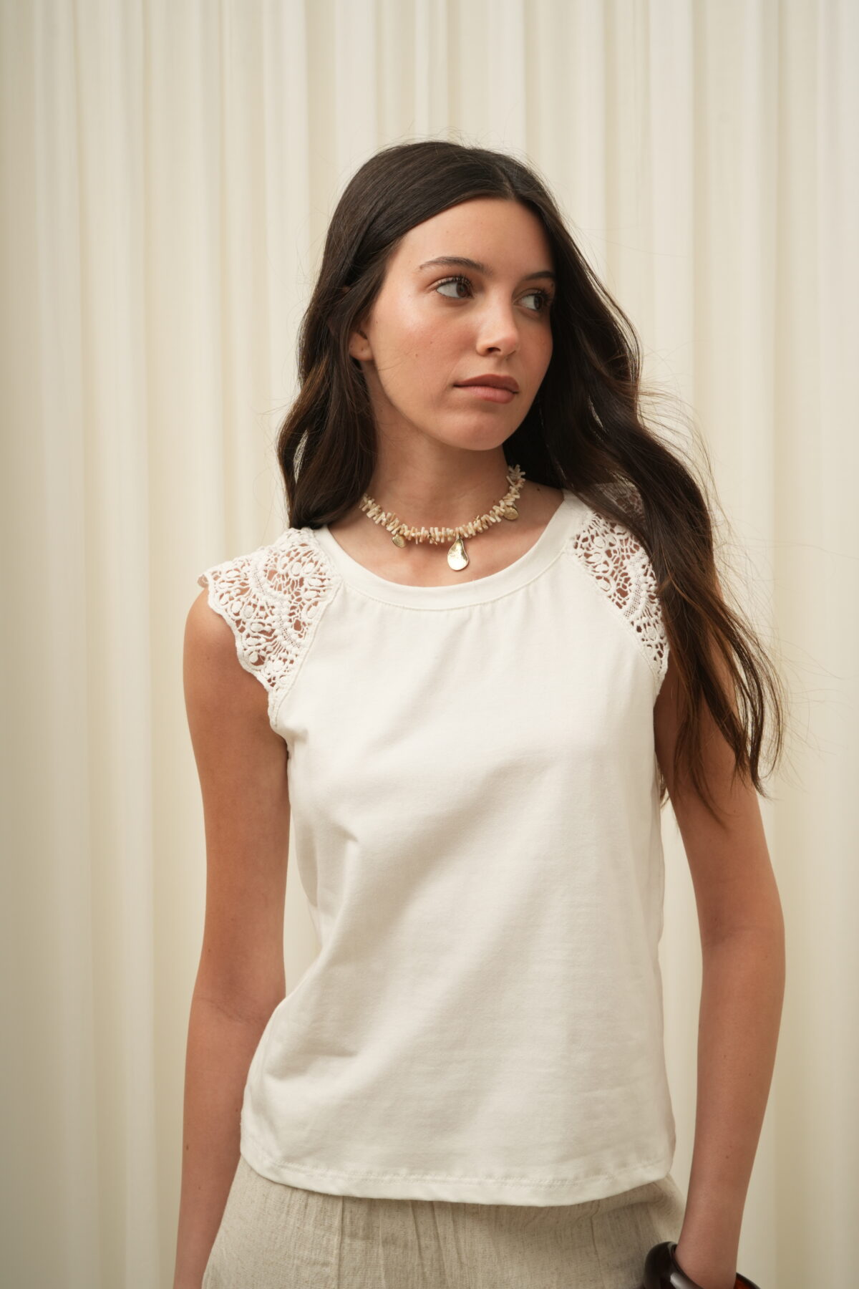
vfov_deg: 39.6
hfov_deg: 27.0
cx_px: 430
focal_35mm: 50
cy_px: 644
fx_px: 1789
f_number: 8
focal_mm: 50
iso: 500
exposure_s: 1/125
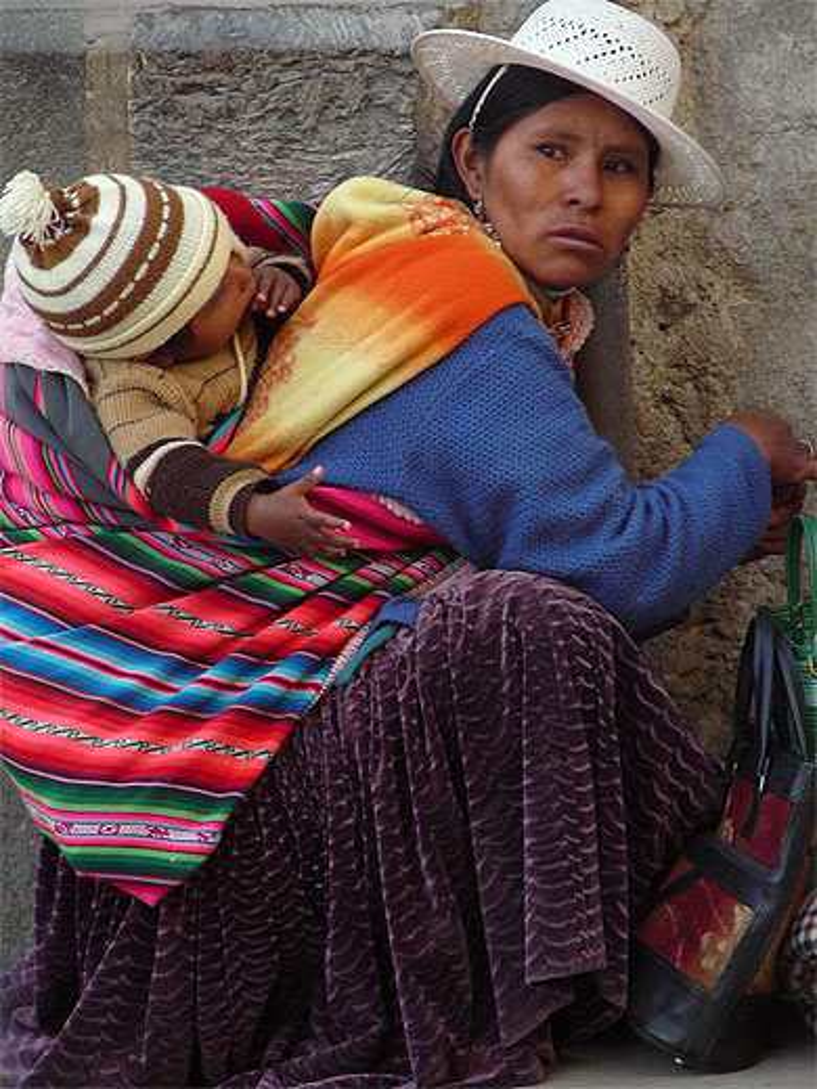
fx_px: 9189
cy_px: 544
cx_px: 408
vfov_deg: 6.8
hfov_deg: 5.1
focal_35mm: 292
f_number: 4.1
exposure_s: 1/60
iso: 100
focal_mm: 43.4
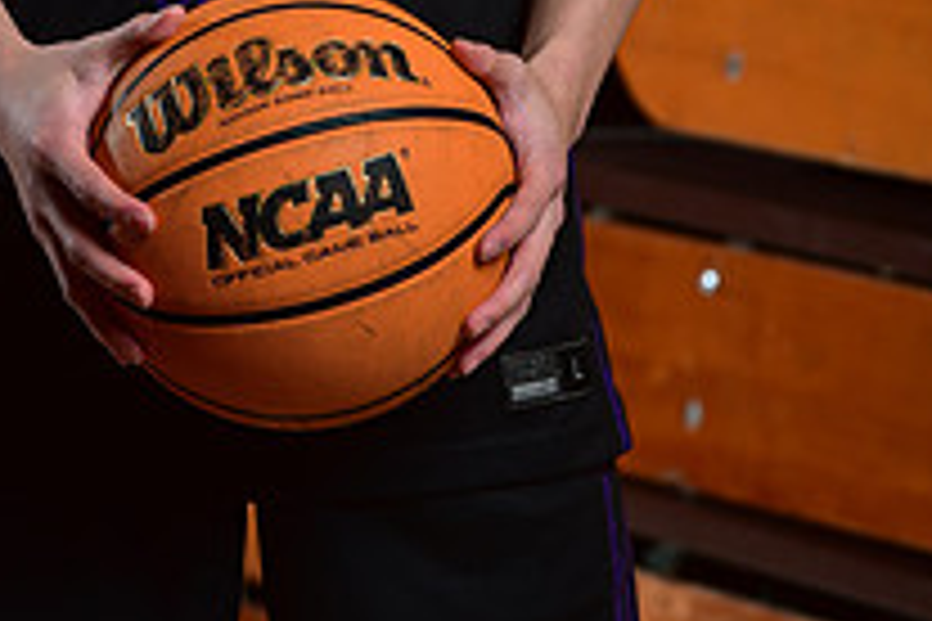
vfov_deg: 2.9
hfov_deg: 4.3
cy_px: -657
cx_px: 214
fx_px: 12322
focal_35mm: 476
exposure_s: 1/250
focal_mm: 170
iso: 320
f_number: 5.6
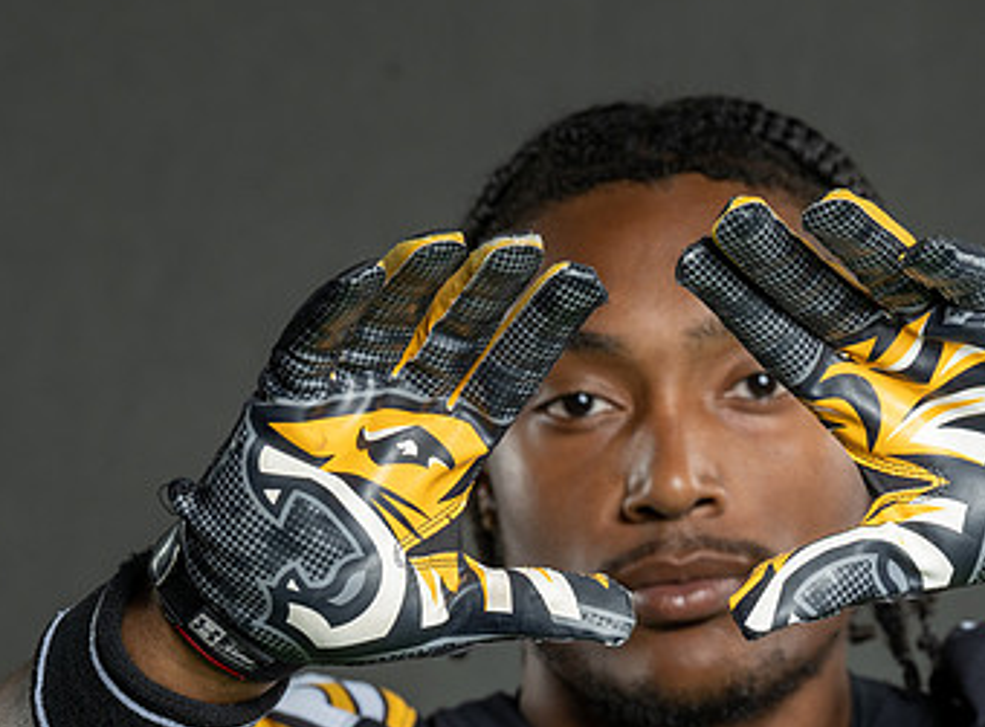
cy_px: 497
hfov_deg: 6.3
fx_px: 8885
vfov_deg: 4.7
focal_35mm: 314
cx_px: 744
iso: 200
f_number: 8
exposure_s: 1/200
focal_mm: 150
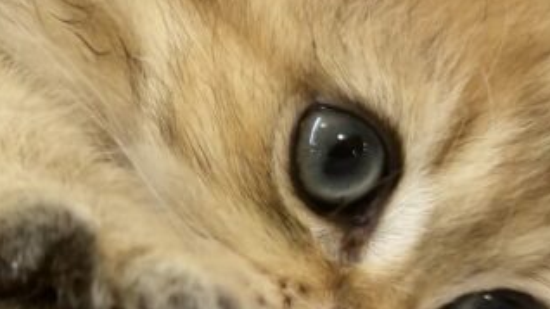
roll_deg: +1.6
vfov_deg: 11.3
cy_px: 176
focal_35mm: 107
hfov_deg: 18.8
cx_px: -135
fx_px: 1561
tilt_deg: -41.5
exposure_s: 1/100
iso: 80
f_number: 1.6
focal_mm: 5.96
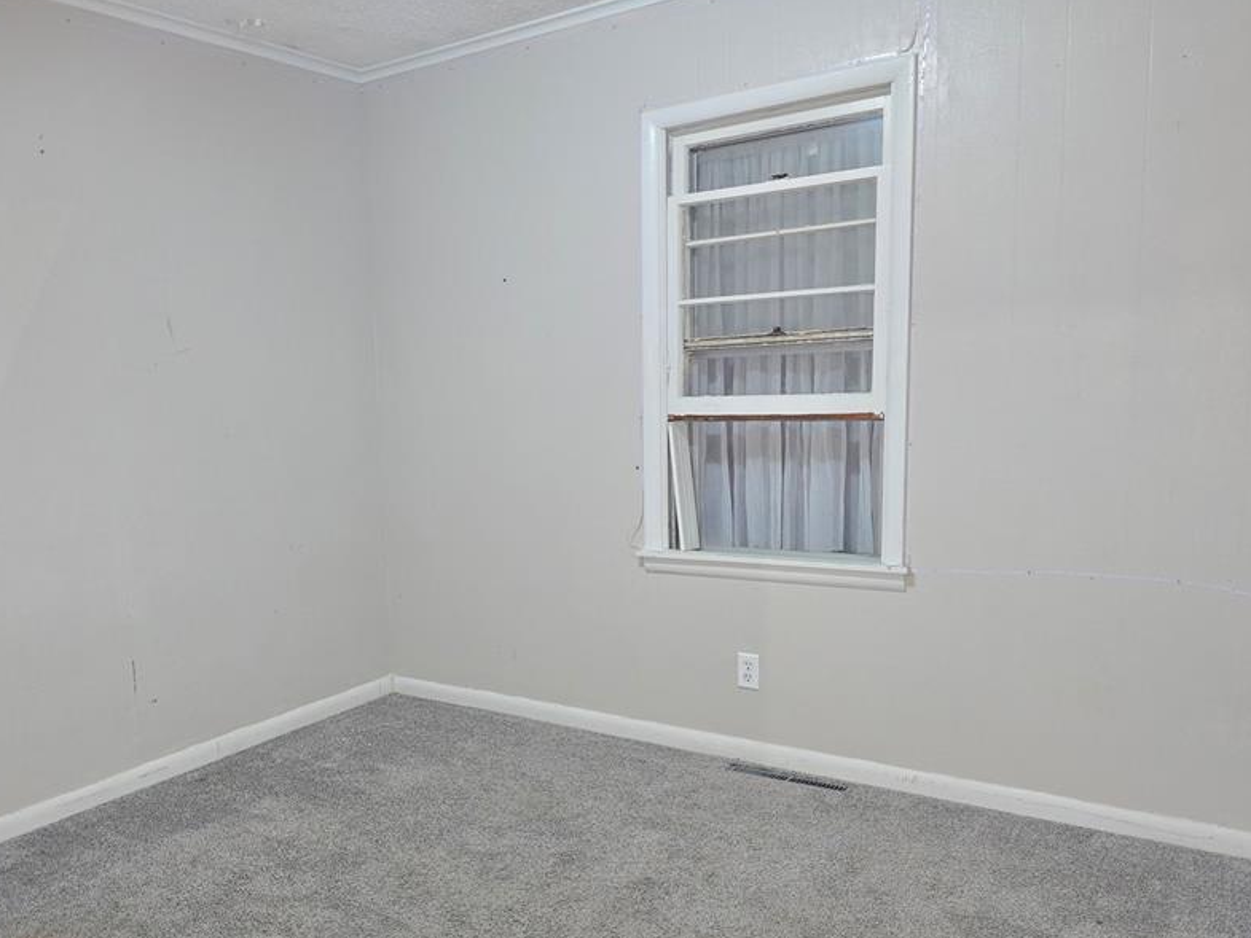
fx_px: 1084
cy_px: 541
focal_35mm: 30
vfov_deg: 46.7
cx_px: 465
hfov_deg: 59.2
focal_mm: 6.3
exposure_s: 1/17.2
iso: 125
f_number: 1.7
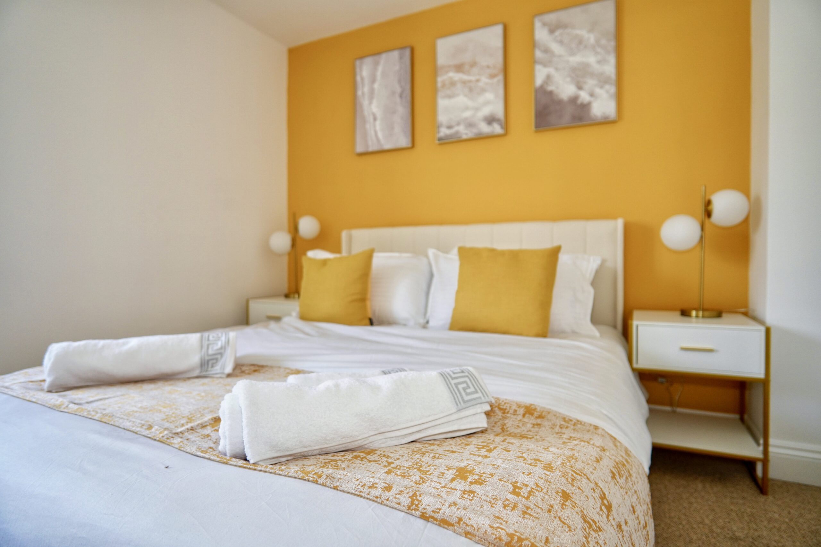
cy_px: 274
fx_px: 410
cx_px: 410
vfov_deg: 67.4
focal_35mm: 18
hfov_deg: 90.0
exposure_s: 1/160
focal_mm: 12
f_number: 2
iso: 400
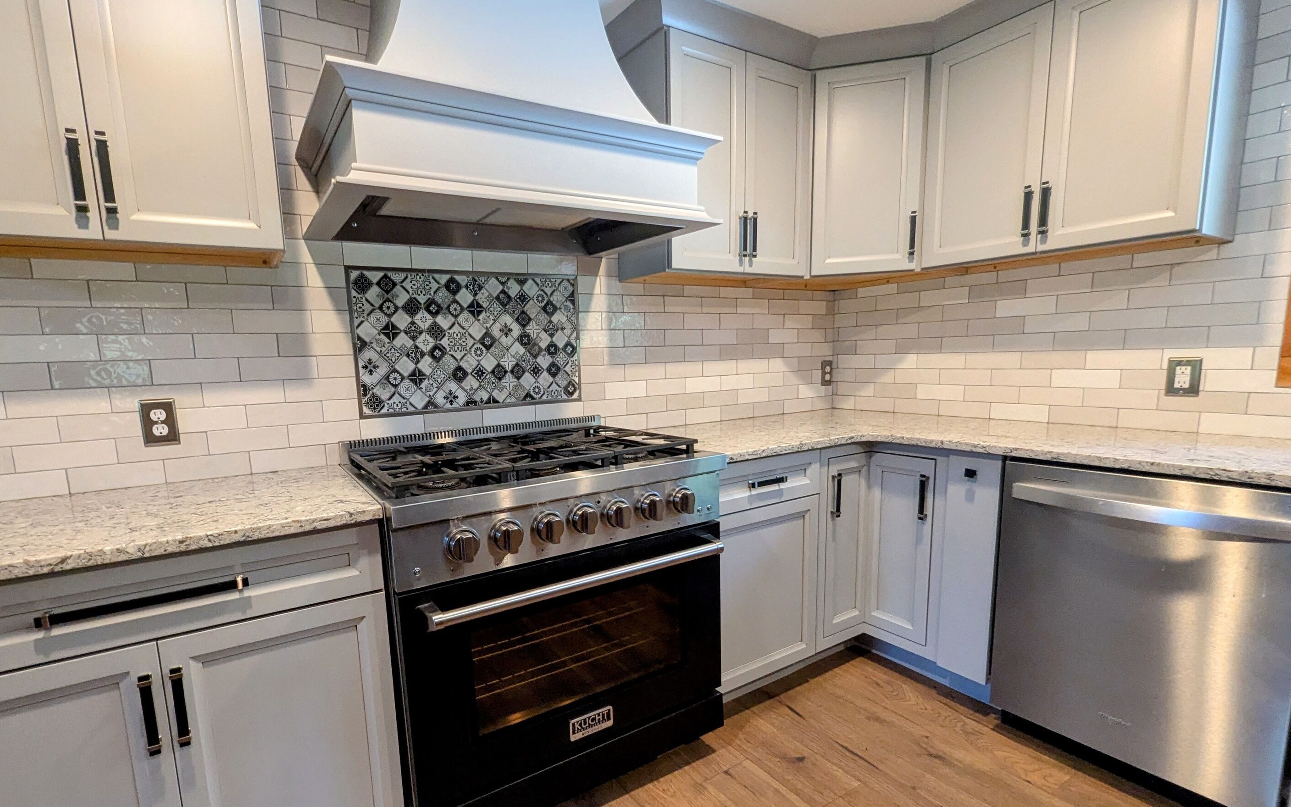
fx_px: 528
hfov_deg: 101.2
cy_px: 437
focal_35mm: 15
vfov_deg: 74.6
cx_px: 591
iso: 485
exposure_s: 1/60
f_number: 2.2
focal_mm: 1.95
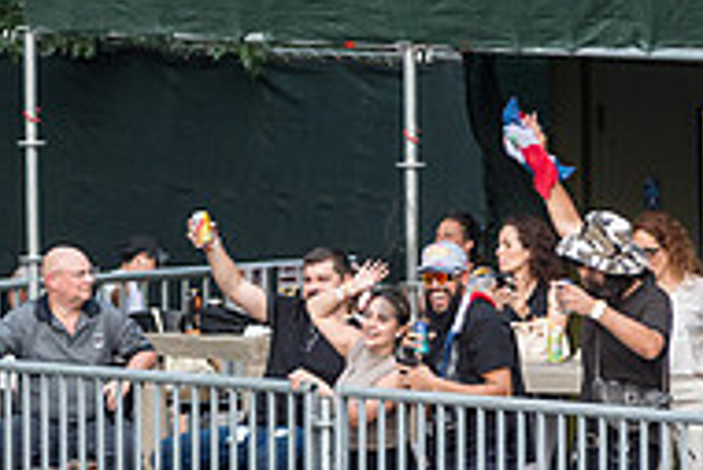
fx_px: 11901
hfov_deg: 3.4
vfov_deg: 2.3
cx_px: 400
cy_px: 254
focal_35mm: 609
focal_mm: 200
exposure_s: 1/200
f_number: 4.5
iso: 1000
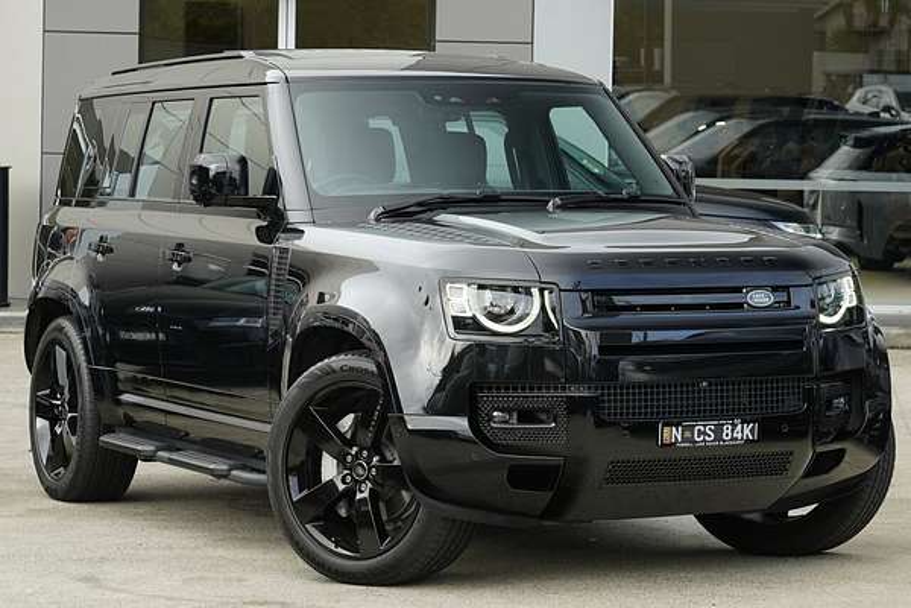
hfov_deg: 22.4
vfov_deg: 15.0
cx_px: 456
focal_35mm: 91
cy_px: 304
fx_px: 2303
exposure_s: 1/320
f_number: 7.1
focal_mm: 91
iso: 1000
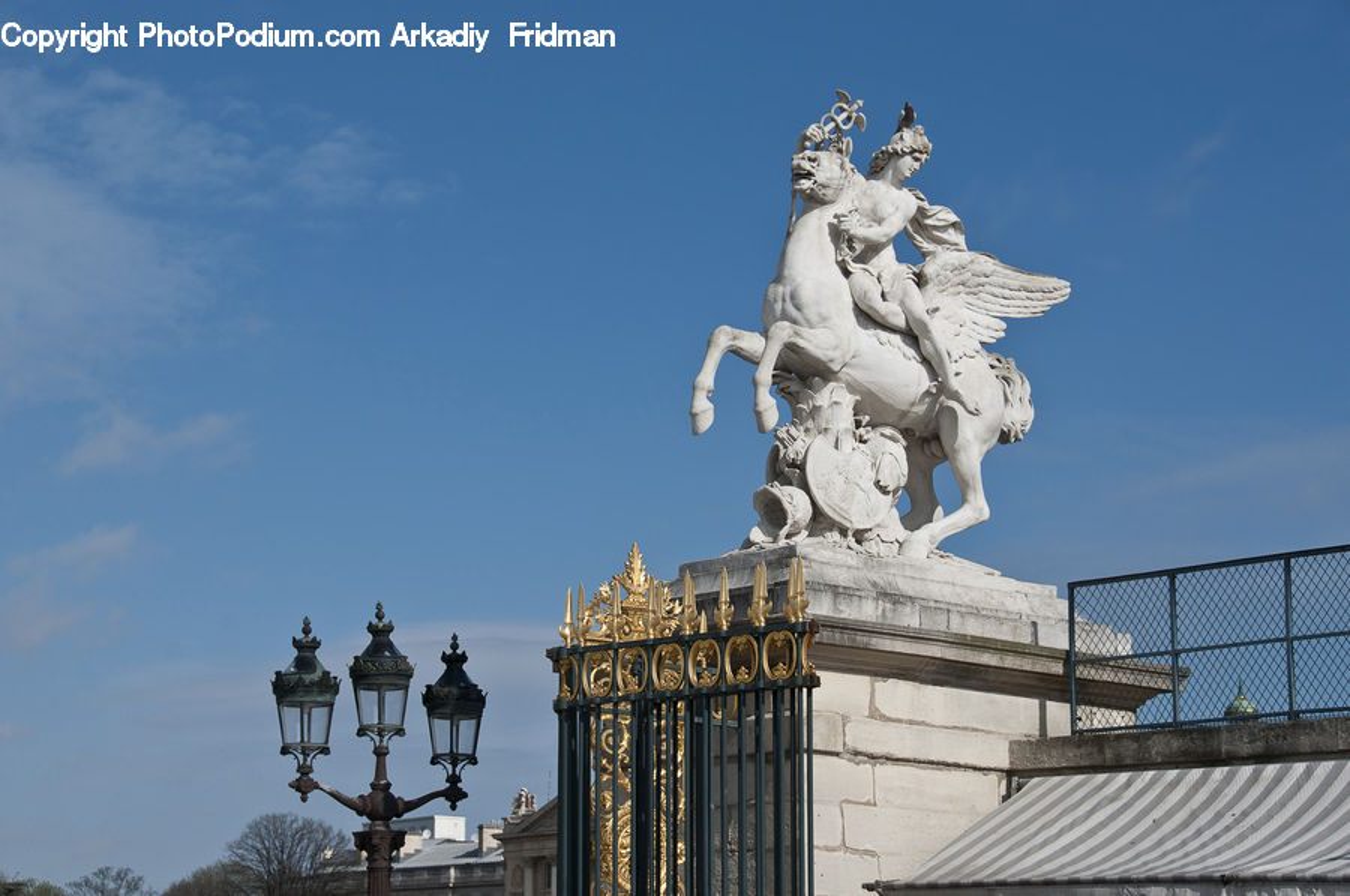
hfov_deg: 27.0
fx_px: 2808
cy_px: 448
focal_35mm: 75
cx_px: 675
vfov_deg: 18.1
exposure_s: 1/1600
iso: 200
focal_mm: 50
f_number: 7.1
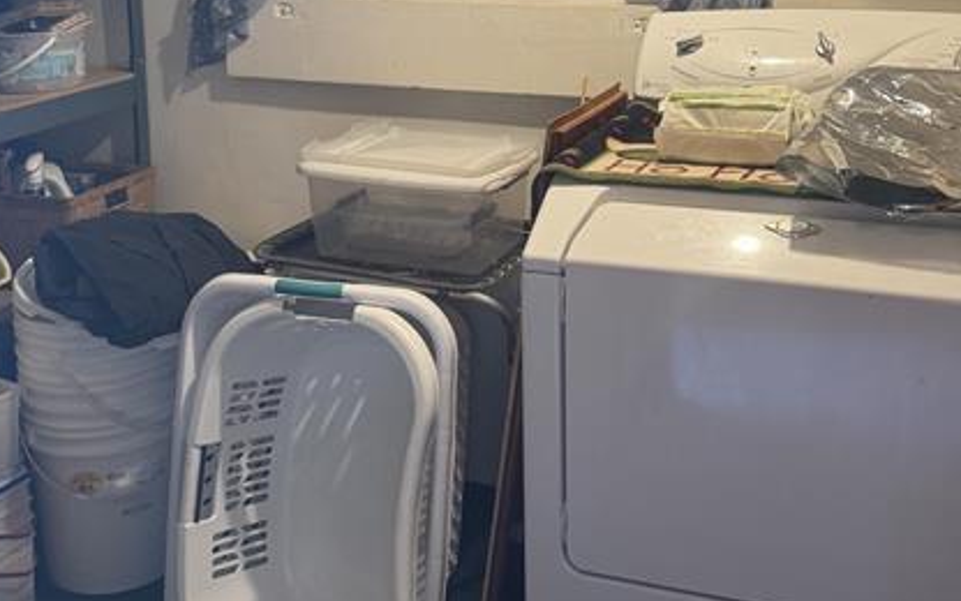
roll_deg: +0.8
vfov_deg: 26.7
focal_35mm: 47
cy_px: 92
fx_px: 1231
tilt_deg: -10.3
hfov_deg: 42.6
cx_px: 480
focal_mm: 6.76
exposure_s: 1/94
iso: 200
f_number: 1.78
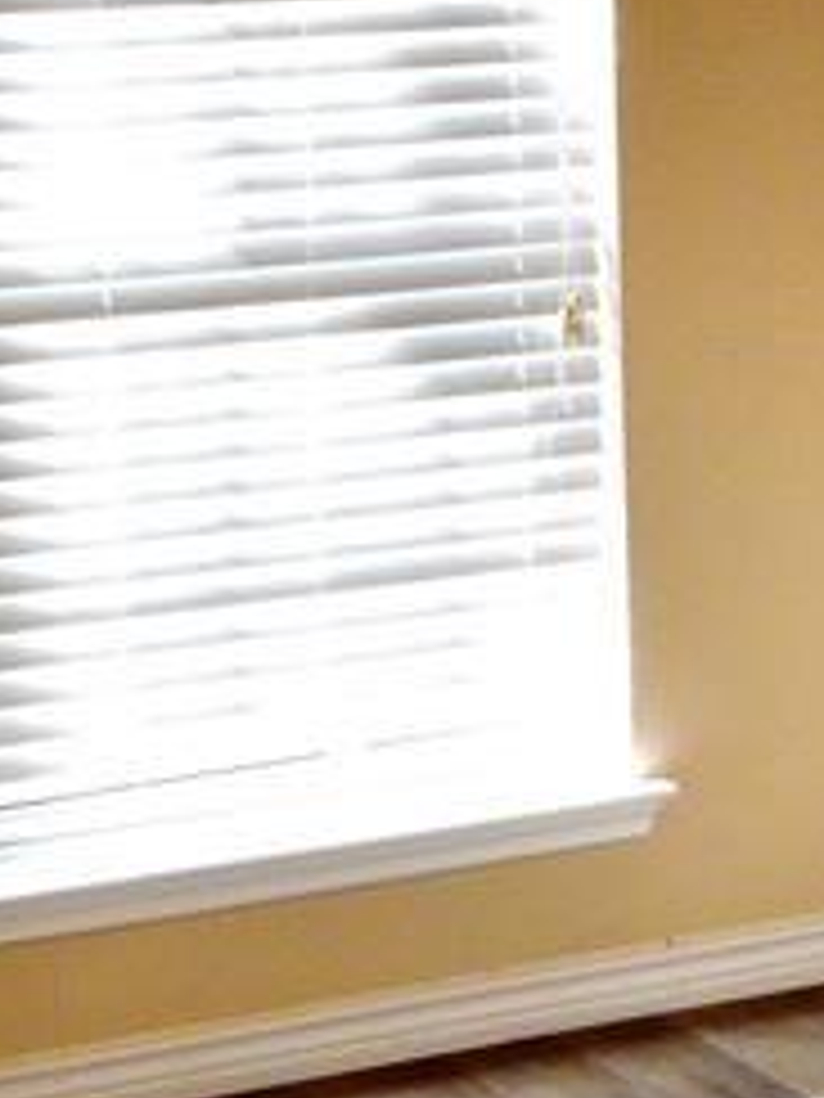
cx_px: 486
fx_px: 3651
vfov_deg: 17.0
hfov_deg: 12.9
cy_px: 306
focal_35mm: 115
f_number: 8
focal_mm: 19
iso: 400
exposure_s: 1/80
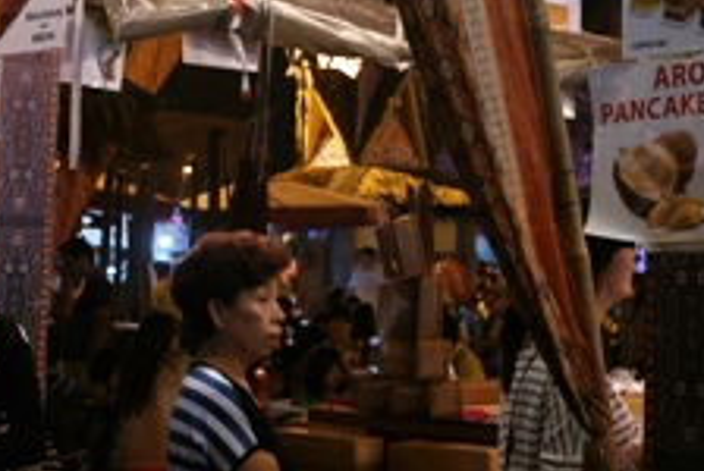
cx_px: 509
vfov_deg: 17.0
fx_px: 1566
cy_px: 89
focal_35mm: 80
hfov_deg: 25.1
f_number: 4
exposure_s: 1/50
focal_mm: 26
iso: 800
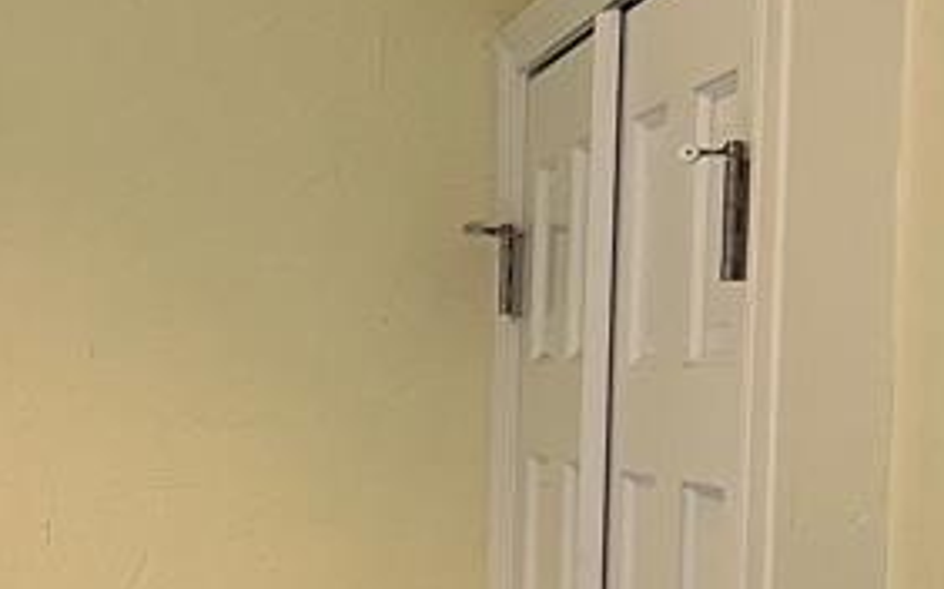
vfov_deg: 12.9
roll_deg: +1.5
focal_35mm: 100
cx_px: -710
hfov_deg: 17.3
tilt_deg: -5.7
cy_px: 599
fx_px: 2572
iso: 80
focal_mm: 5.7
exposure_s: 1/60
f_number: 1.5
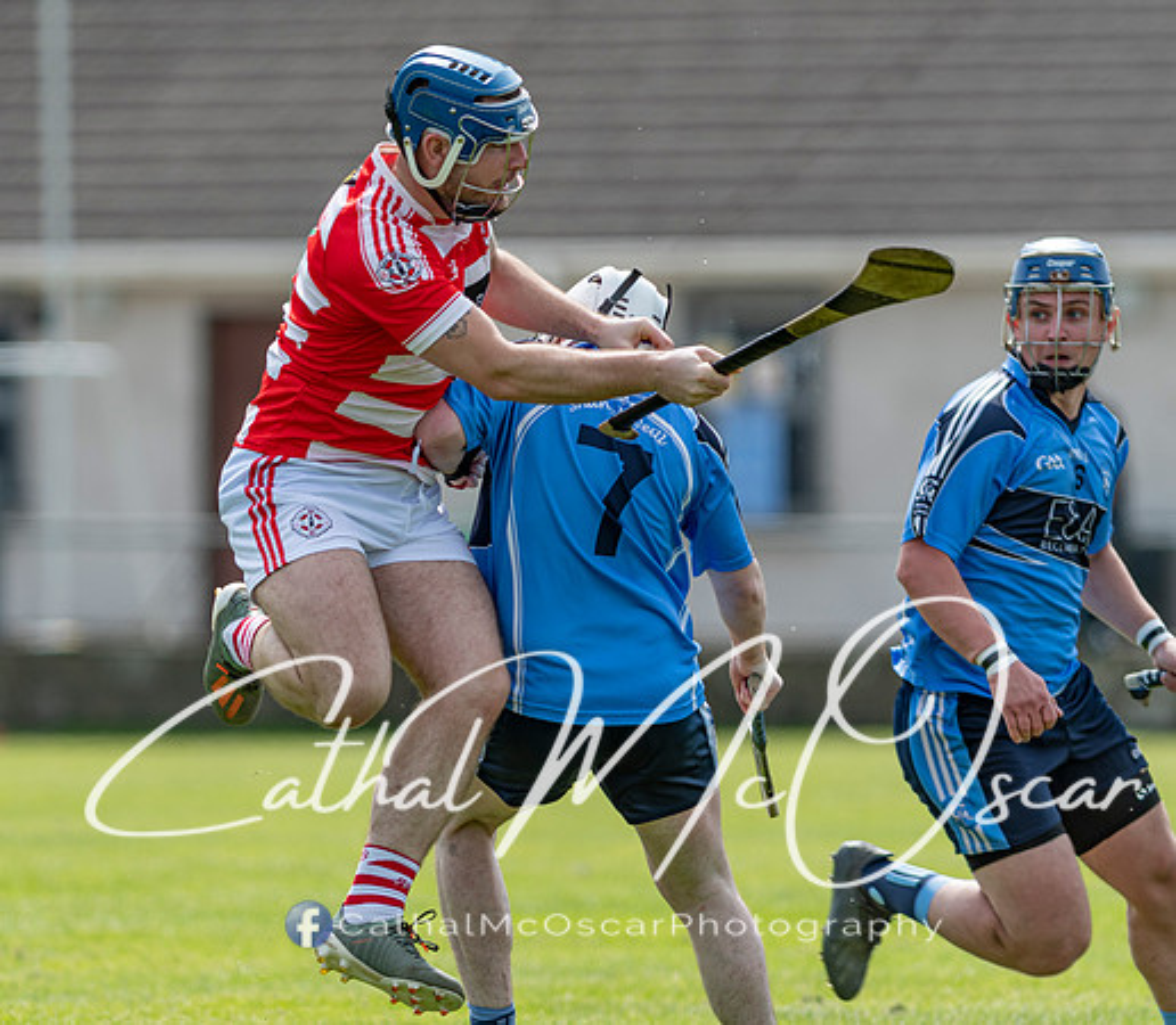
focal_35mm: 555
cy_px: 513
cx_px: 389
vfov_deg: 2.9
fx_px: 20006
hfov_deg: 3.4
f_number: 2.8
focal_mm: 300
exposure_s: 1/1600
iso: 100
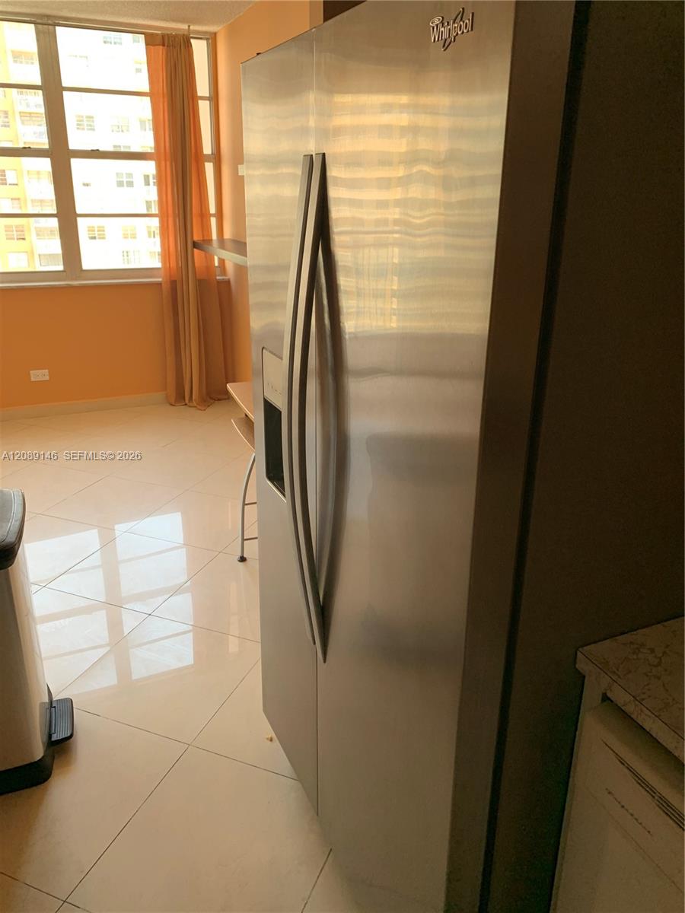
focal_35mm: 26
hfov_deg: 53.1
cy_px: 456
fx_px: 686
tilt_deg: -20.6
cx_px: 342
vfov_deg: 67.3
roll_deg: -1.9
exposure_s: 1/121
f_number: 1.8
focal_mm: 4.25
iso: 64
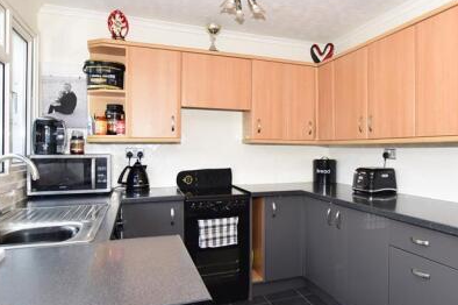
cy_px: 148
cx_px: 301
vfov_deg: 51.2
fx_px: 318
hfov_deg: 69.7
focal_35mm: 25
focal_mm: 10
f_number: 5.6
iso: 400
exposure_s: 1/160
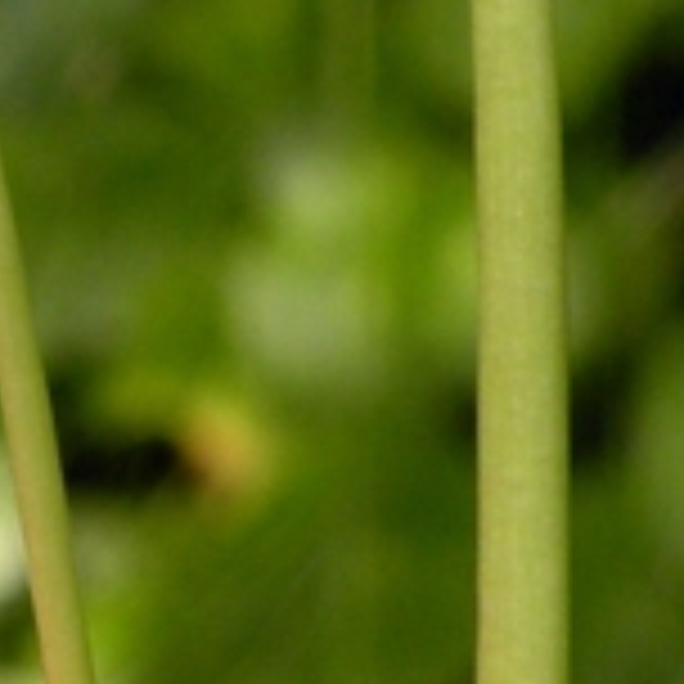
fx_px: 7467
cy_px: -972
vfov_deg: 5.1
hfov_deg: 5.2
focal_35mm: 334
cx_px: -122
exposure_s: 1/276
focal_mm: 9.8
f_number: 5.6
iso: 64
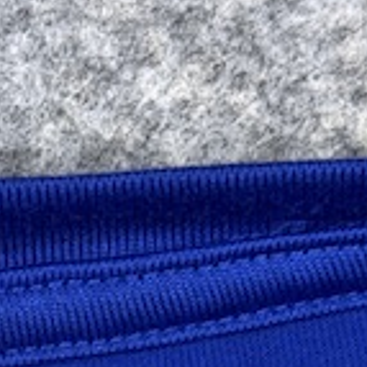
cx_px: -62
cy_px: 567
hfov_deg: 9.1
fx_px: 2279
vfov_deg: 9.0
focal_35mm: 190
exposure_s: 1/50
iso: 50
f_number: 1.78
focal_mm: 6.76
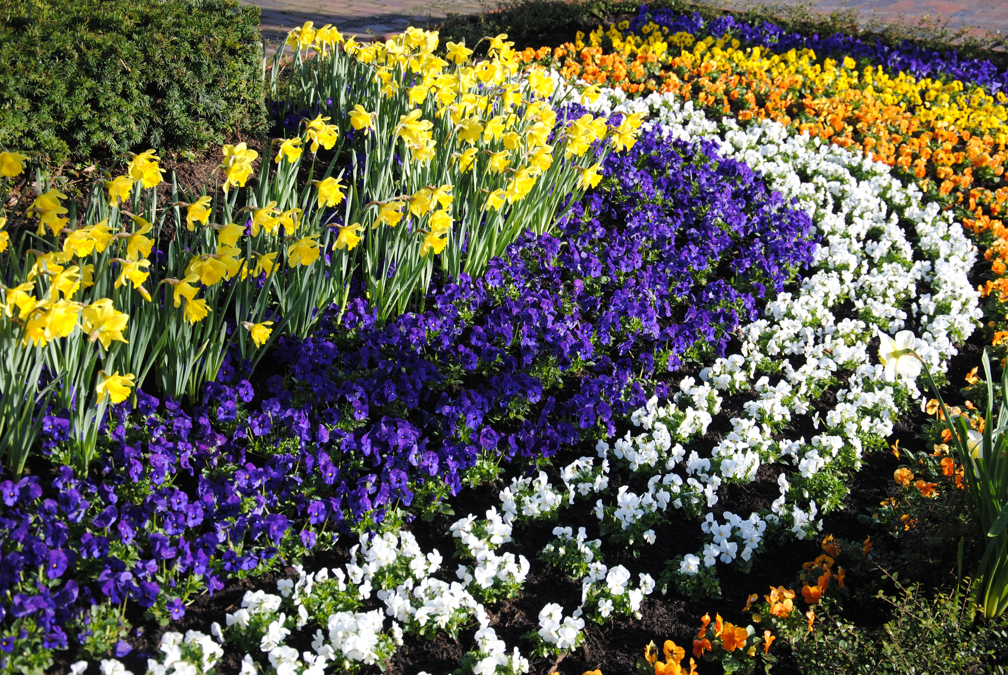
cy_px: 338
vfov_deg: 21.6
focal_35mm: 63
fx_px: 1766
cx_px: 504
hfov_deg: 31.9
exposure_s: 1/160
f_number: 6.3
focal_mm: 42
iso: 100
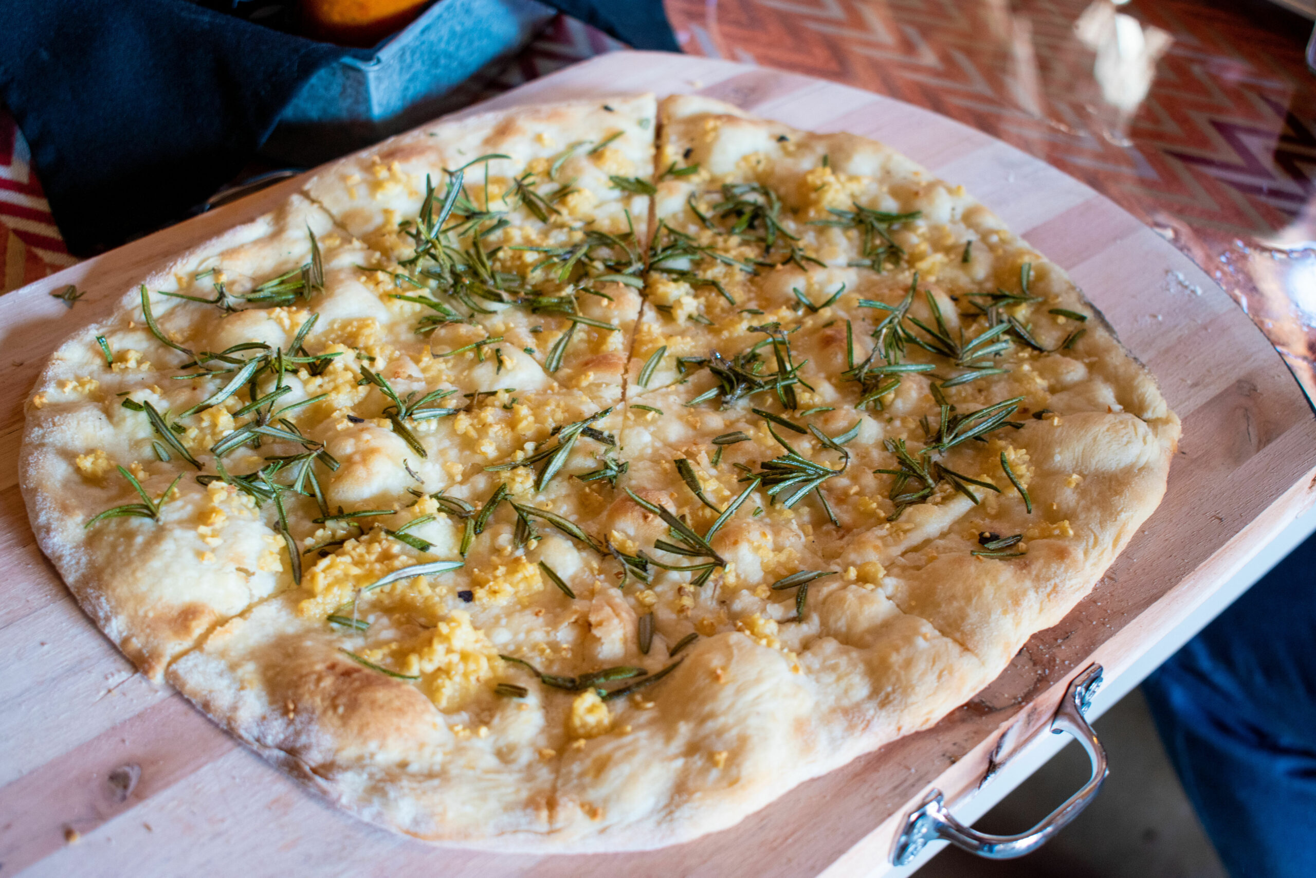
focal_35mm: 45
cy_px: 439
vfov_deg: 29.9
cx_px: 658
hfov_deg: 43.6
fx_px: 1645
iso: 400
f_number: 4.2
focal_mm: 30
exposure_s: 1/60
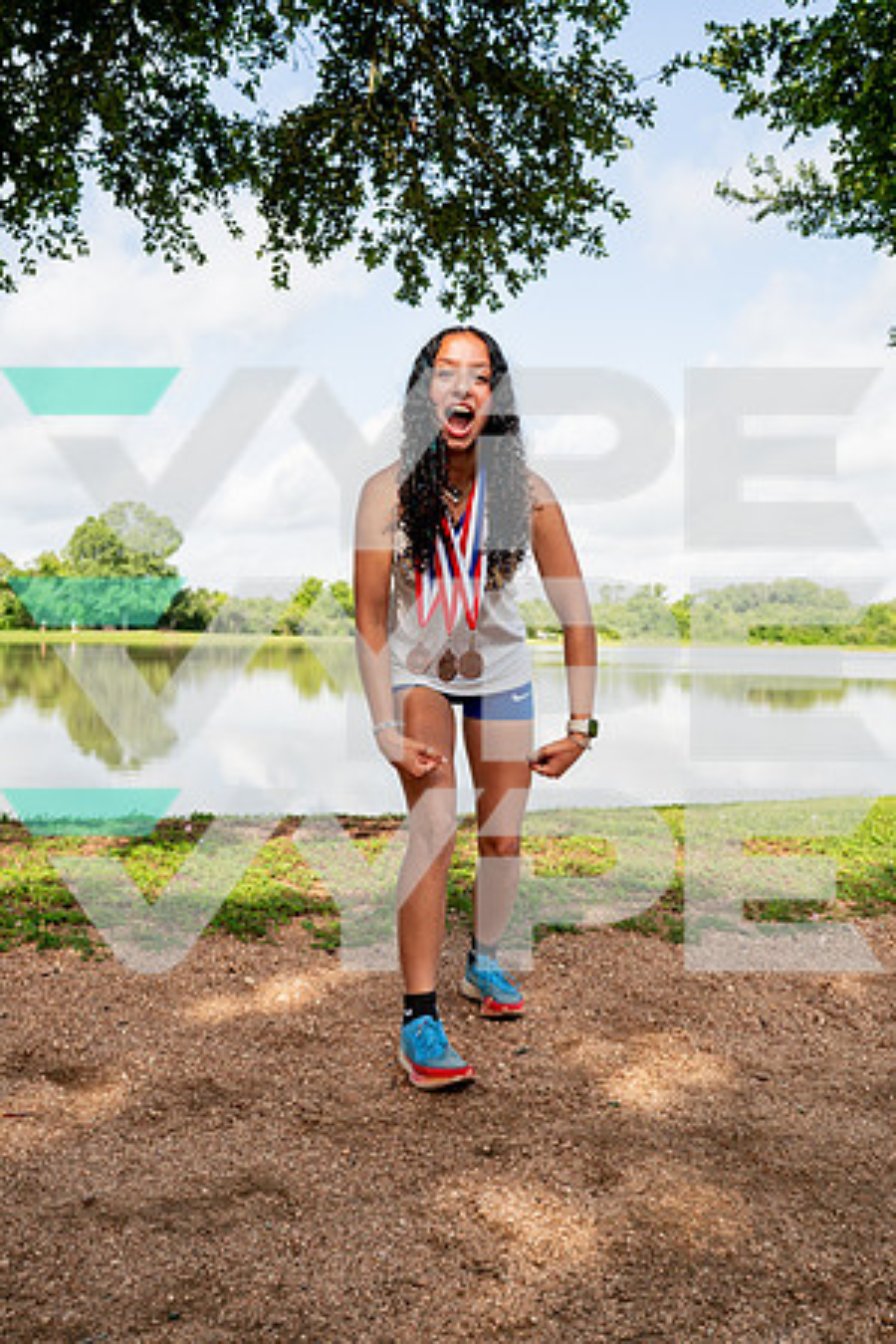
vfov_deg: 57.2
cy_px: 672
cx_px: 448
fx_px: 1232
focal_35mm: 33
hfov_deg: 40.0
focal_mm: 33
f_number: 5.6
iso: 100
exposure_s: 1/640
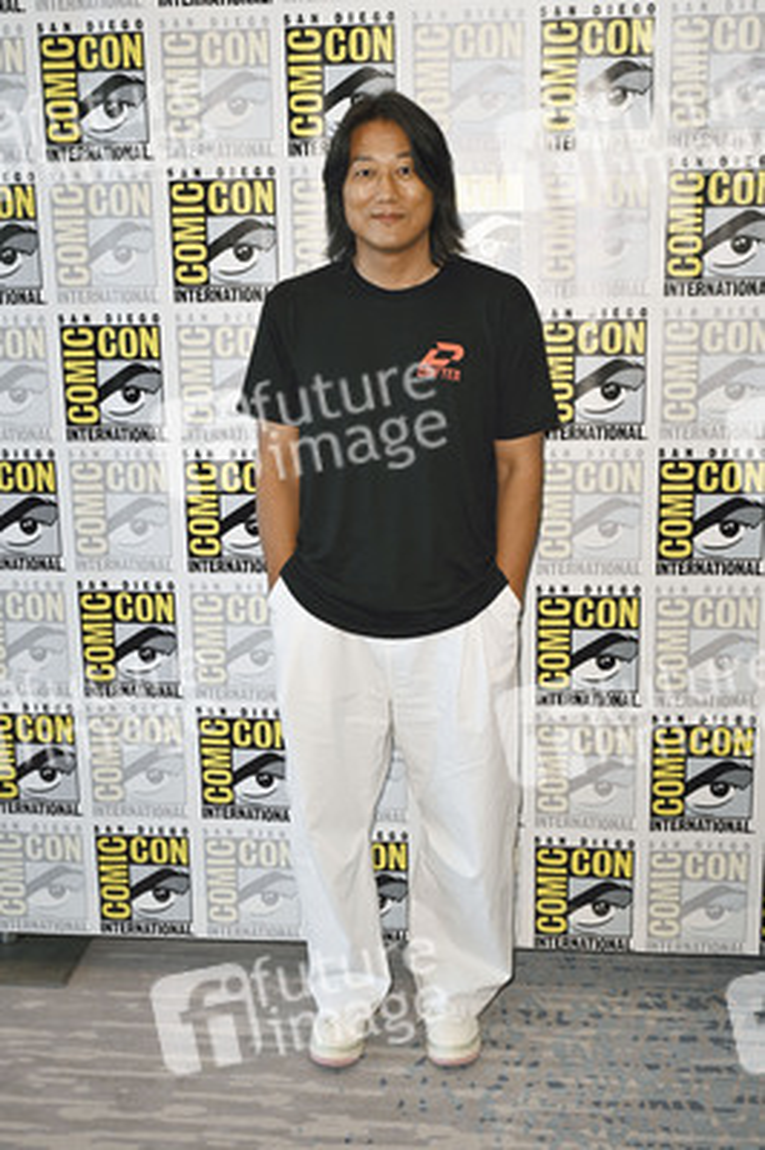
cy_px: 575
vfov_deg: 50.7
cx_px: 382
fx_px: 1213
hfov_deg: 35.0
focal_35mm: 38
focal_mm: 38
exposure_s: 1/250
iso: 1250
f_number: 5.6
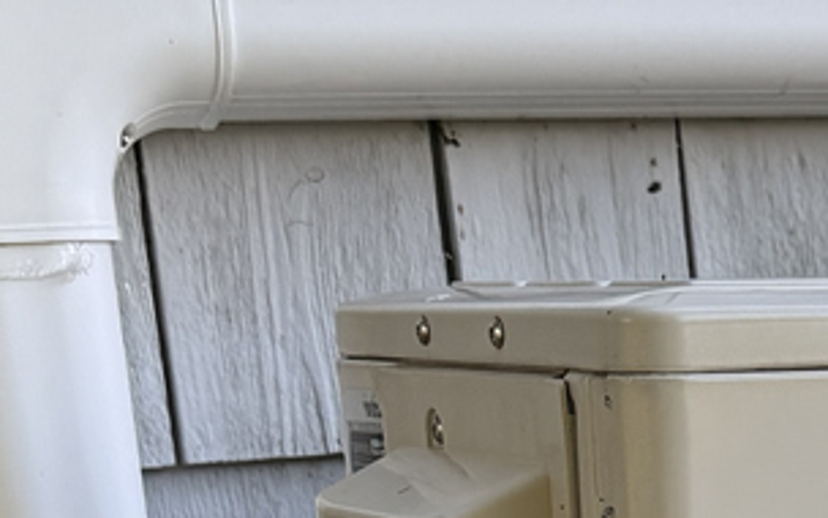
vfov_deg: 11.8
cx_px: 1208
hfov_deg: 18.7
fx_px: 2234
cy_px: 1035
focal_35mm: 99
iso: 100
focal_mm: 6.76
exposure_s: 1/399
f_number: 1.78
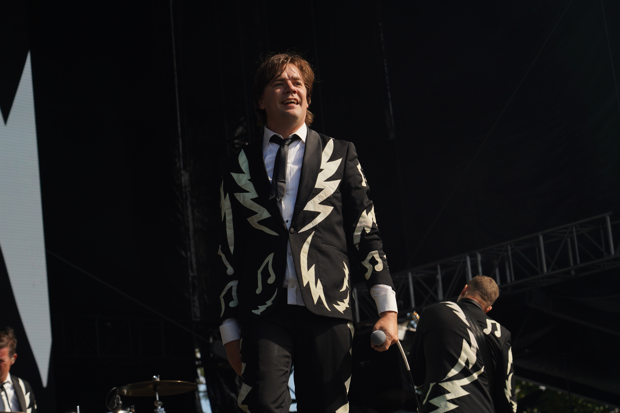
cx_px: 310
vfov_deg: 13.0
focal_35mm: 105
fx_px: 1808
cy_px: 206
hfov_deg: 19.5
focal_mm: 105
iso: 100
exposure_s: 1/400
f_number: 8
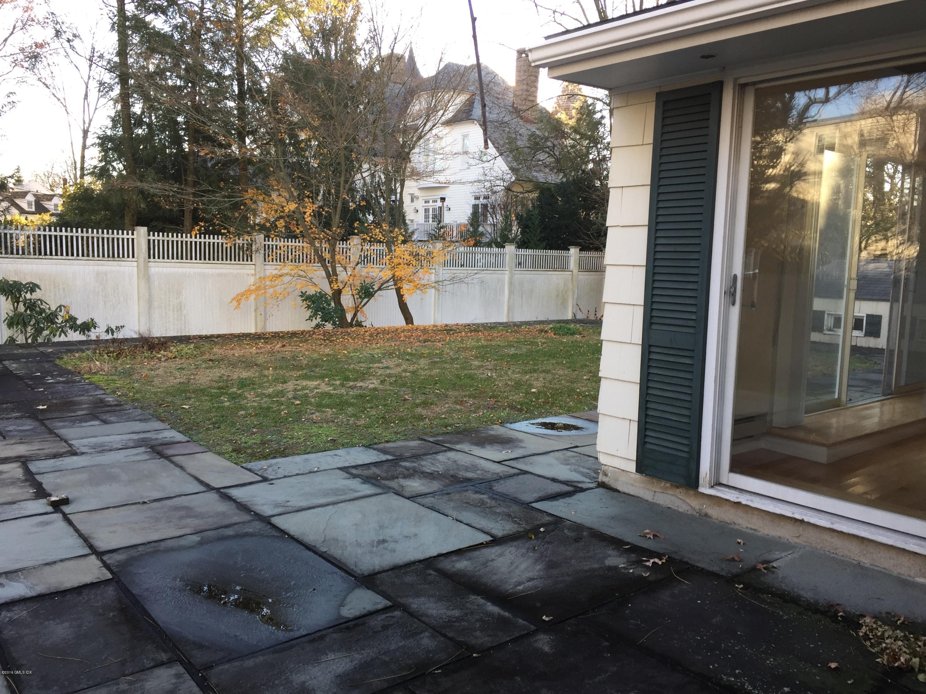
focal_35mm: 29
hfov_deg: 61.7
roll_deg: -0.4
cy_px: 347
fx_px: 776
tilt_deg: -7.0
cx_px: 463
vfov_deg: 48.2
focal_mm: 4.15
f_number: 2.2
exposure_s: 1/120
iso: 32
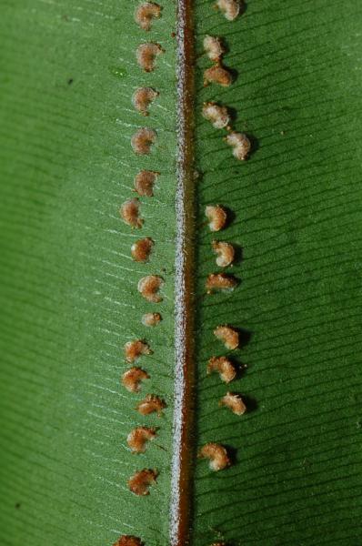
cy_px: 273
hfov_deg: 15.1
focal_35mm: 90
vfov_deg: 22.7
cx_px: 181
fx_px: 1362
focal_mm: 60
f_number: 16
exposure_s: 1/60
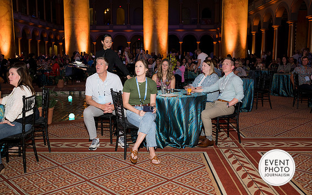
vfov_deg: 36.3
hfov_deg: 55.3
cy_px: 98
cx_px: 155
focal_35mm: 35
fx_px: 298
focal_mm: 33.5
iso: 800
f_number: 4
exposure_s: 1/100
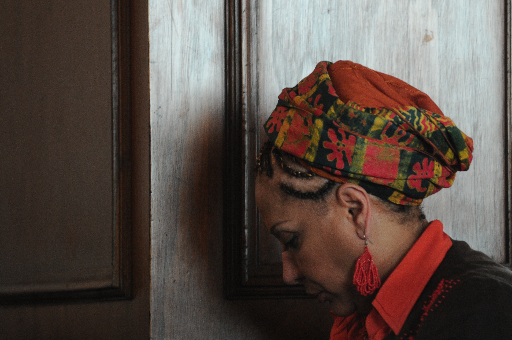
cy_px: 173
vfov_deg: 4.2
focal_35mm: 325
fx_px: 4617
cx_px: 273
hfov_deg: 6.3
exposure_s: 1/50
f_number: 3.5
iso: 800
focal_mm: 200
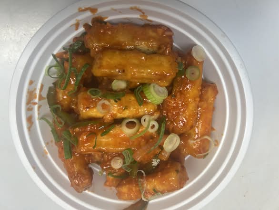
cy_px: 105
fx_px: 210
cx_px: 140
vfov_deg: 53.1
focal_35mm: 26
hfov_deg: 67.3
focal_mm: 5.7
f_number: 1.5
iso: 100
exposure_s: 1/120
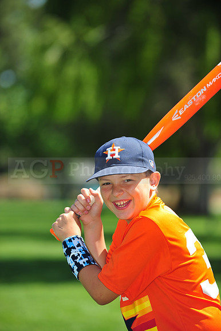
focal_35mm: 200
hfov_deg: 6.9
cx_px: 110
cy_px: 166
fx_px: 1844
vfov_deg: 10.3
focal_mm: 200
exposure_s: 1/1000
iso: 200
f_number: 4.5
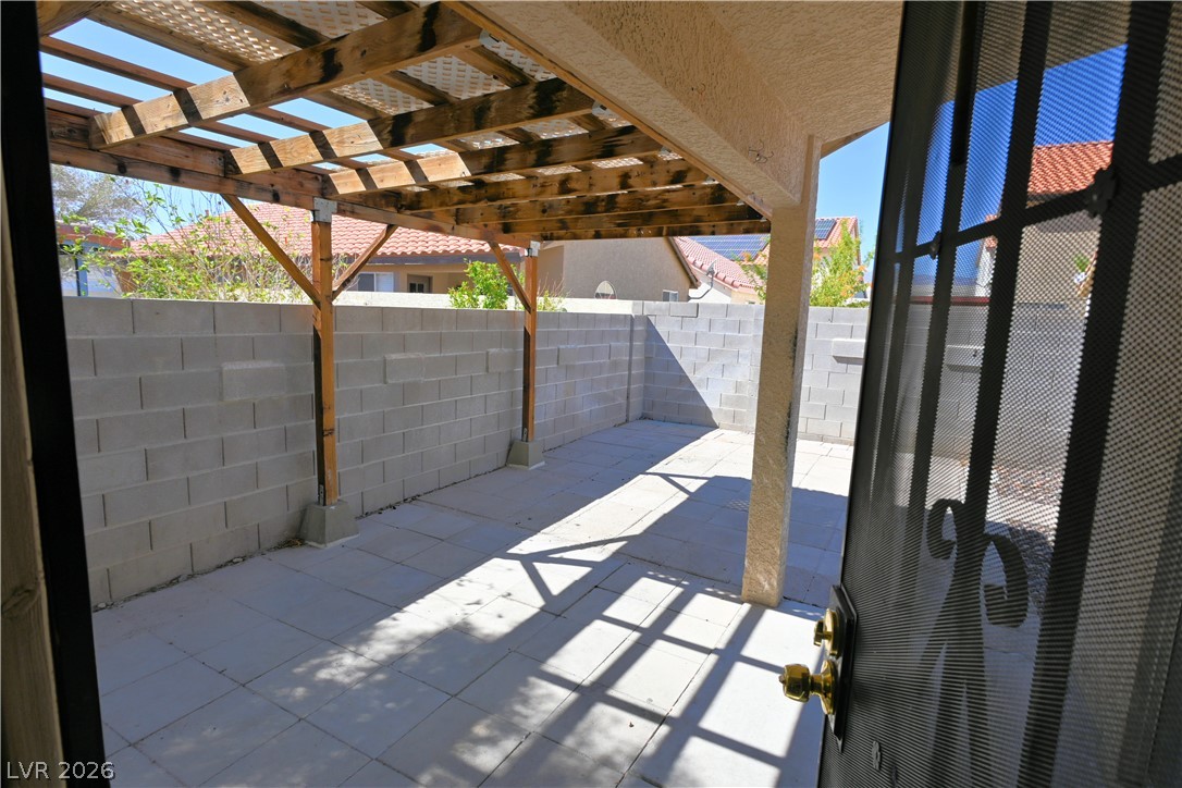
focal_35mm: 18
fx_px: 591
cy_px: 394
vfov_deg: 67.4
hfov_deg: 90.0
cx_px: 591
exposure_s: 1/200
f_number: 7.1
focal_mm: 12
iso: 100
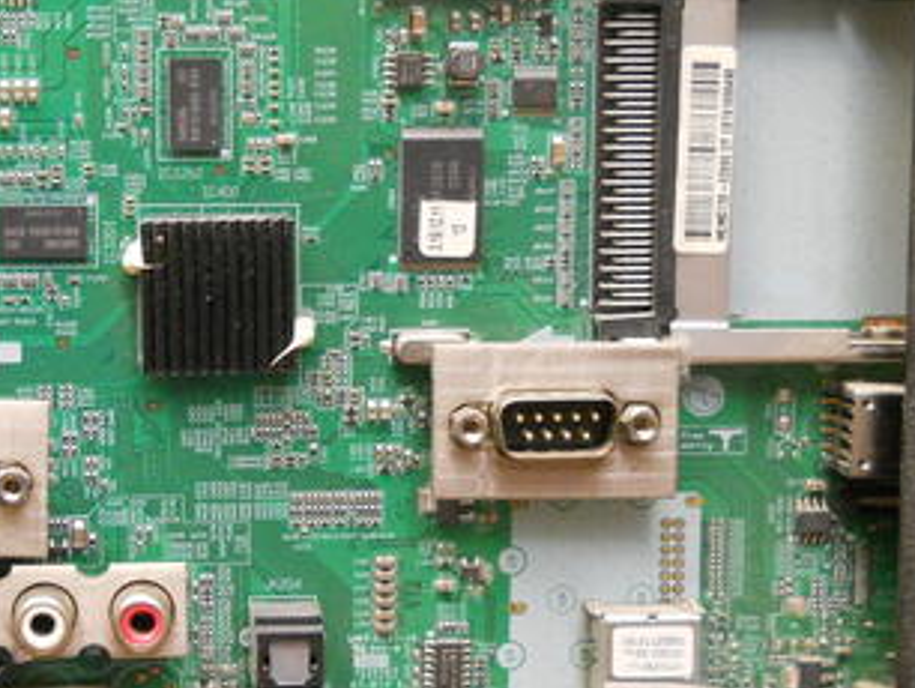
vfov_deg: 17.0
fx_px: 2301
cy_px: 414
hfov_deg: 22.3
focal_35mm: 87
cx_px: 245
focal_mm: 6.72
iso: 400
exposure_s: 1/25
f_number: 3.1
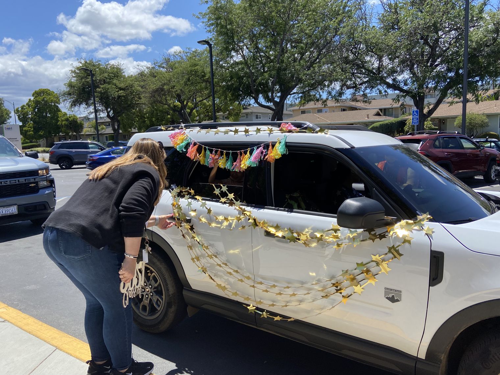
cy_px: 188
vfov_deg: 53.1
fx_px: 376
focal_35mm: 26
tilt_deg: -7.2
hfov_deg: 67.3
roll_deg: +3.9
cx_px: 250
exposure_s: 1/2028
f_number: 1.8
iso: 32
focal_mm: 4.25
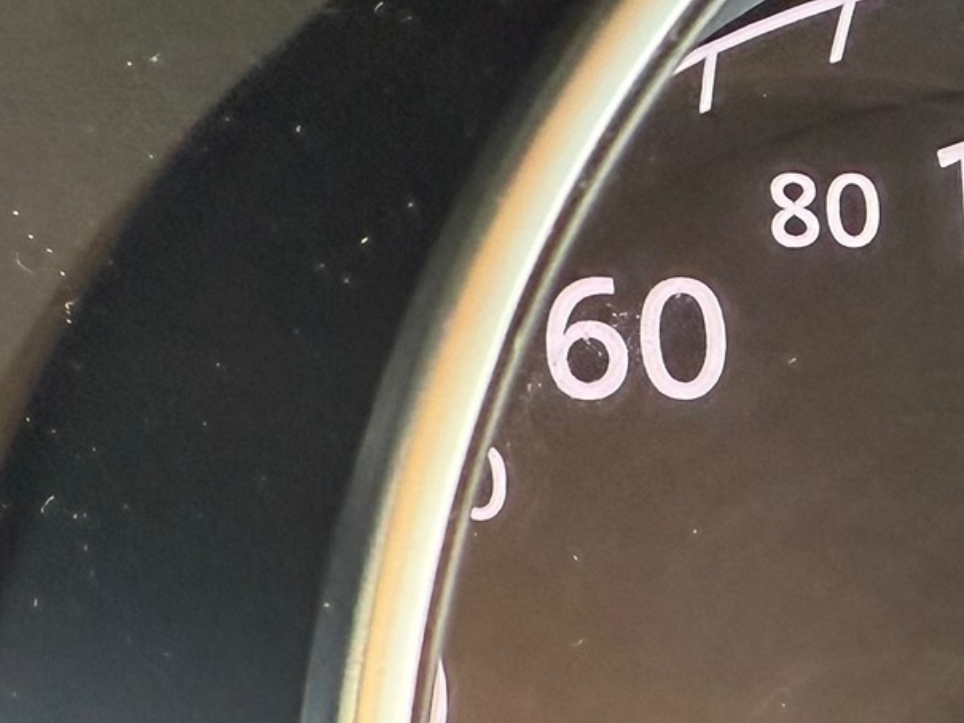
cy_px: 637
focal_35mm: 80
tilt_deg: -23.0
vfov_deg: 18.2
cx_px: -518
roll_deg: +0.1
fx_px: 2228
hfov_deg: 20.5
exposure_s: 1/62
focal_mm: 2.22
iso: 320
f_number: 2.2
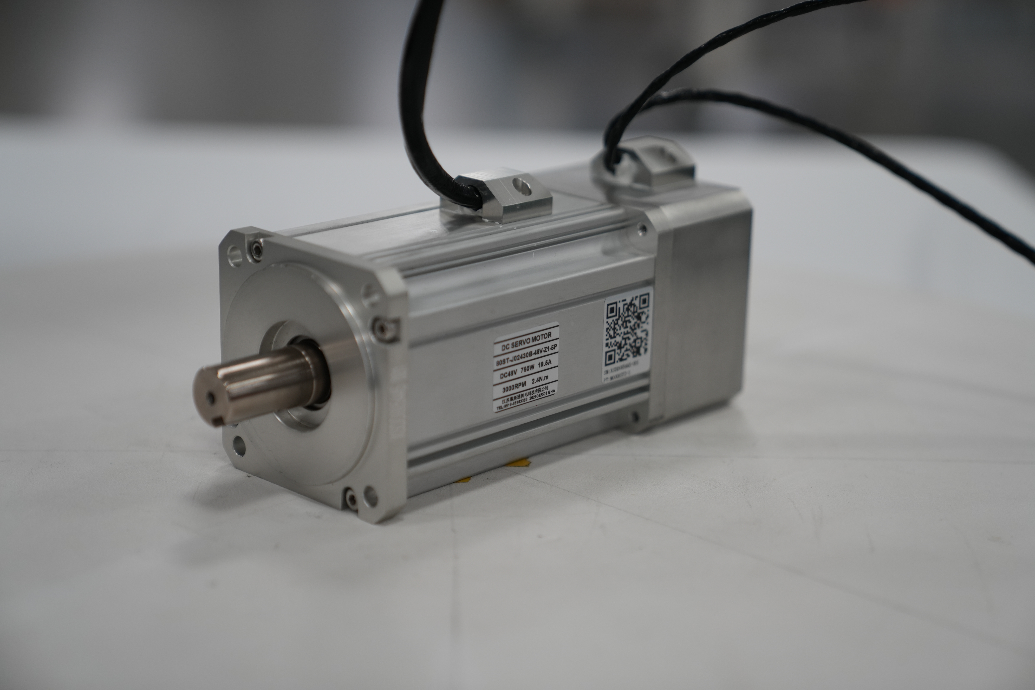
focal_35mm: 70
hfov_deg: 28.8
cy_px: 345
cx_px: 518
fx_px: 2012
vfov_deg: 19.5
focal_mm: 70
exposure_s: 1/80
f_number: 2.8
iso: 200
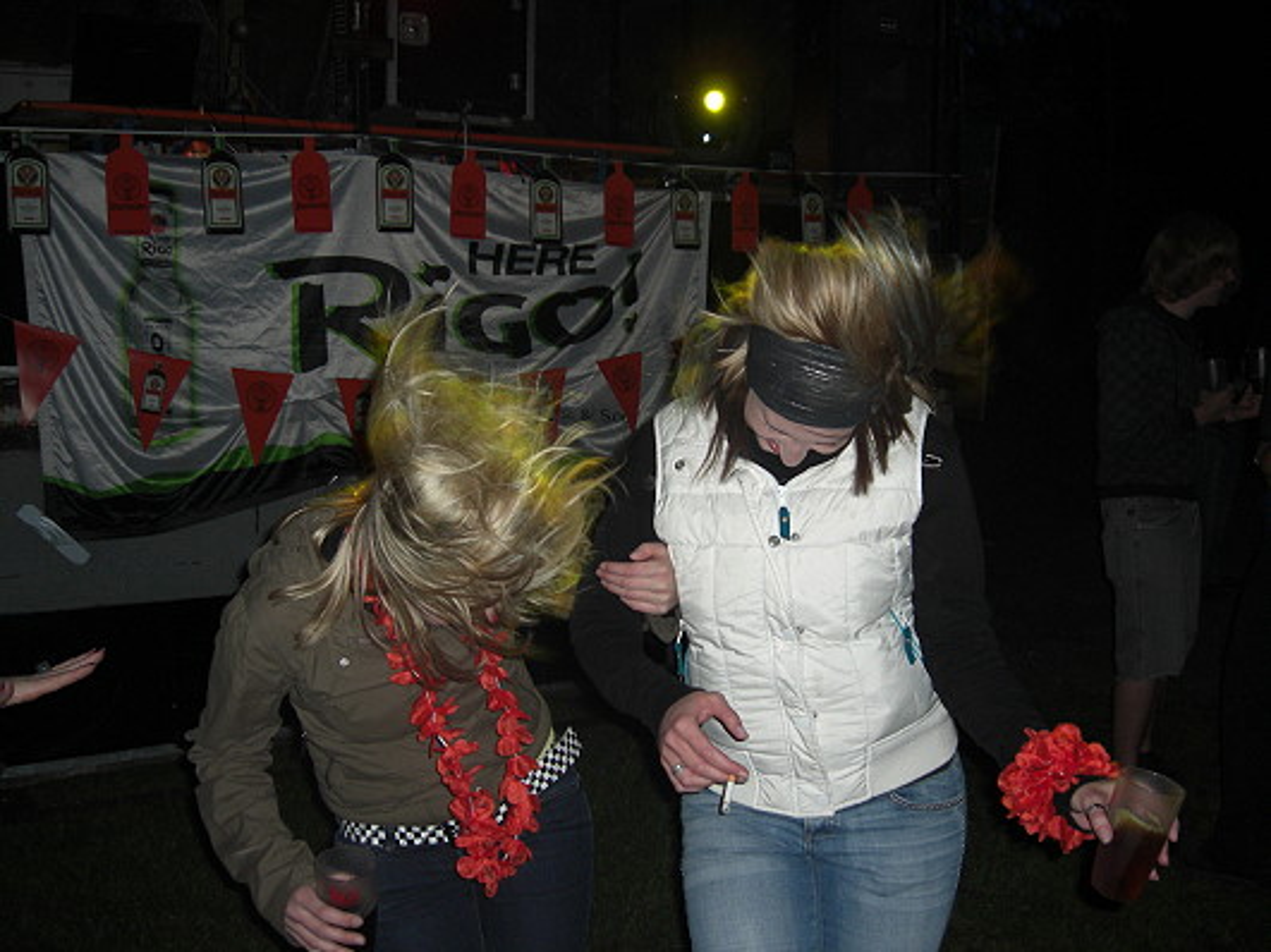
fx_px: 1395
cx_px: 636
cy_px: 476
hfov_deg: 49.0
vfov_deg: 37.7
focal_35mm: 38
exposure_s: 1/60
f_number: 2.8
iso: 200
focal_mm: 7.9
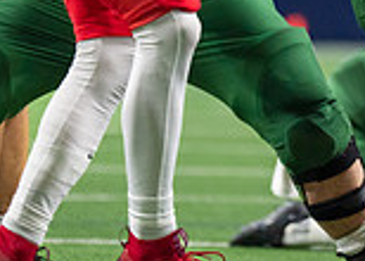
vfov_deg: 2.2
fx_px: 6717
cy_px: -168
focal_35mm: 648
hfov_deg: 3.1
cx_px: 322
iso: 2000
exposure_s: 1/800
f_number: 2.8
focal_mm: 164
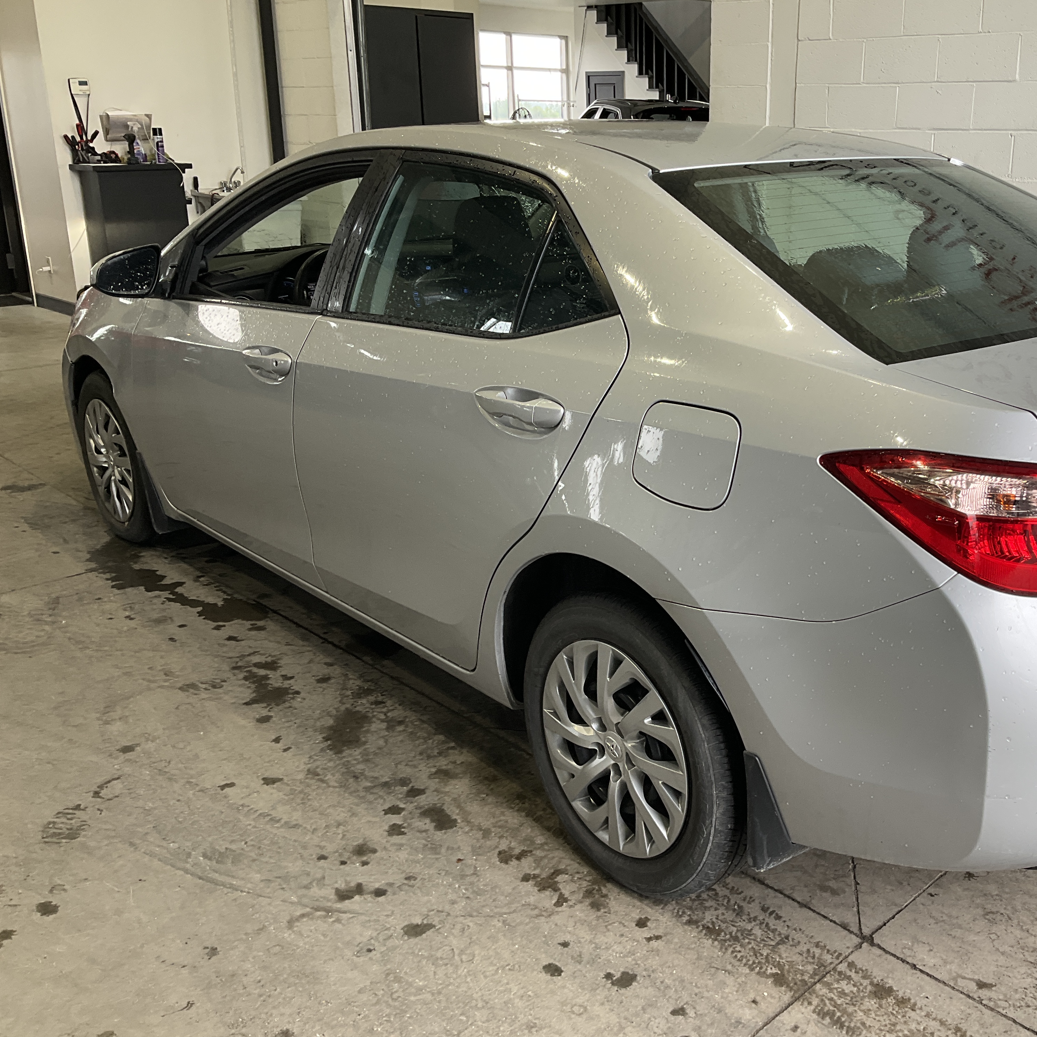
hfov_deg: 46.3
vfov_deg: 47.2
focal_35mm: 35
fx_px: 1186
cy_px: 509
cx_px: 707
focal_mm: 3
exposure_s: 1/122
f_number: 1.8
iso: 32
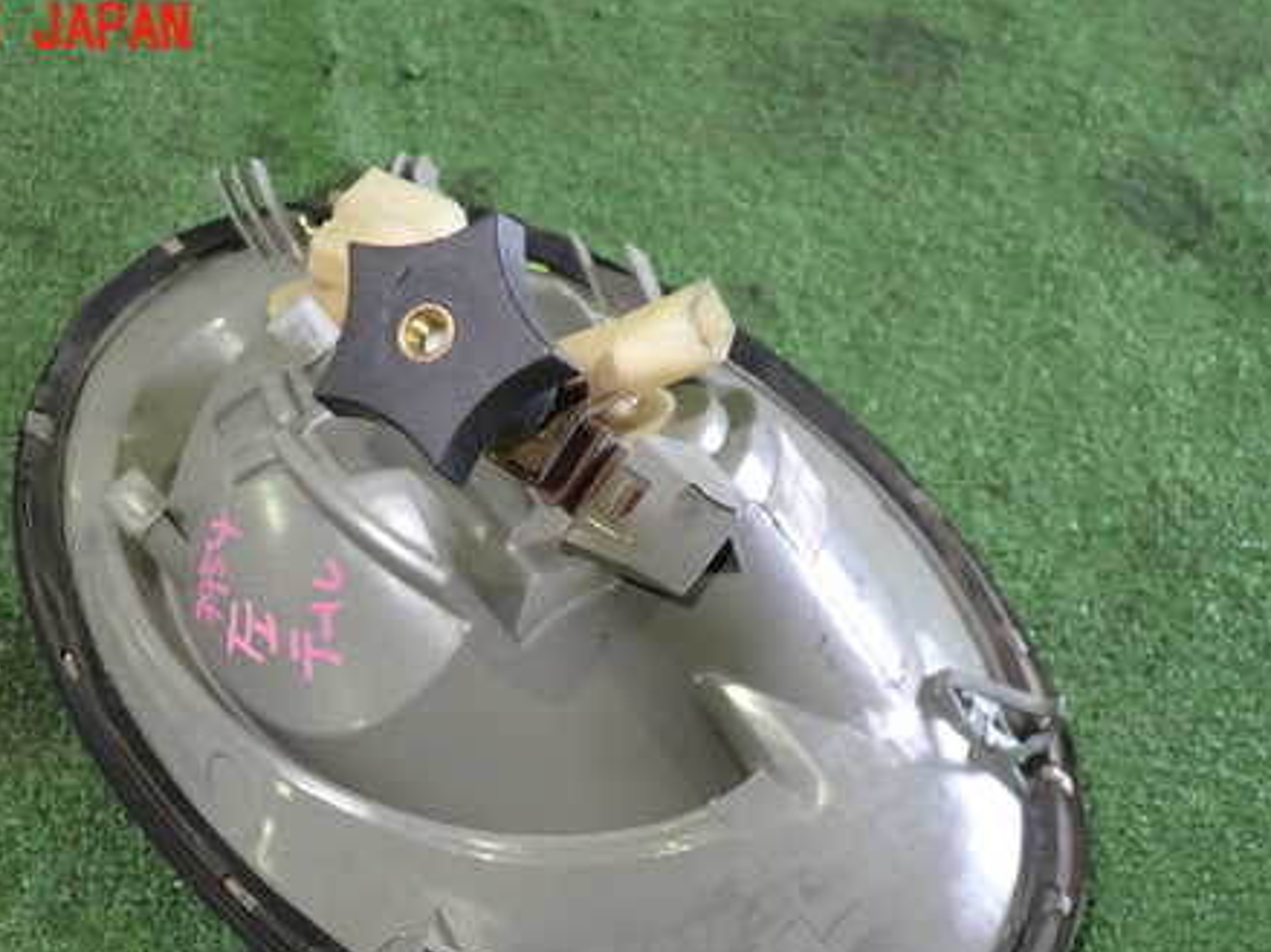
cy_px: 645
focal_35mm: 41
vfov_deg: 34.7
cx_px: 533
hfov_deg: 45.6
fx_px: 1505
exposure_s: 1/30
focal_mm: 5.4
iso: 250
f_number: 2.3
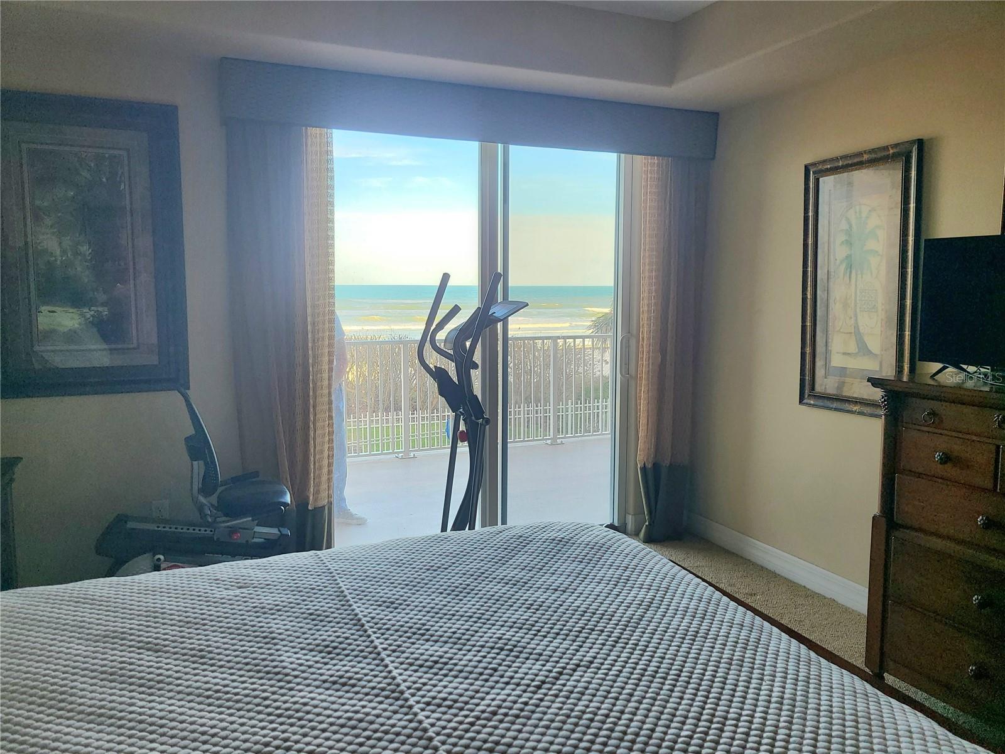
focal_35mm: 26
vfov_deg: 53.1
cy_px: 377
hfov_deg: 67.3
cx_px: 502
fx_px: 755
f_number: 1.8
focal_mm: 5.4
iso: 40
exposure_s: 1/130
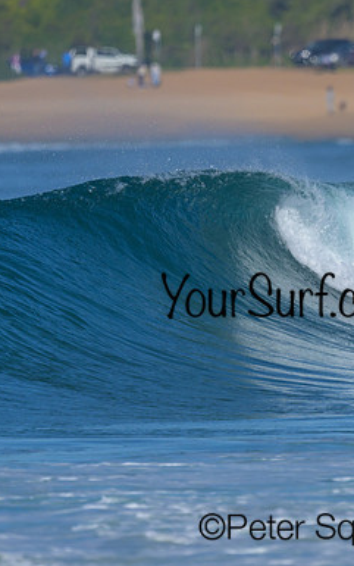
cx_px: 346
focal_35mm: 1691
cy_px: 286
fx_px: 26073
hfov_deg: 0.8
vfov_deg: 1.2
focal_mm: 800
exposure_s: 1/2000
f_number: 6.3
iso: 160
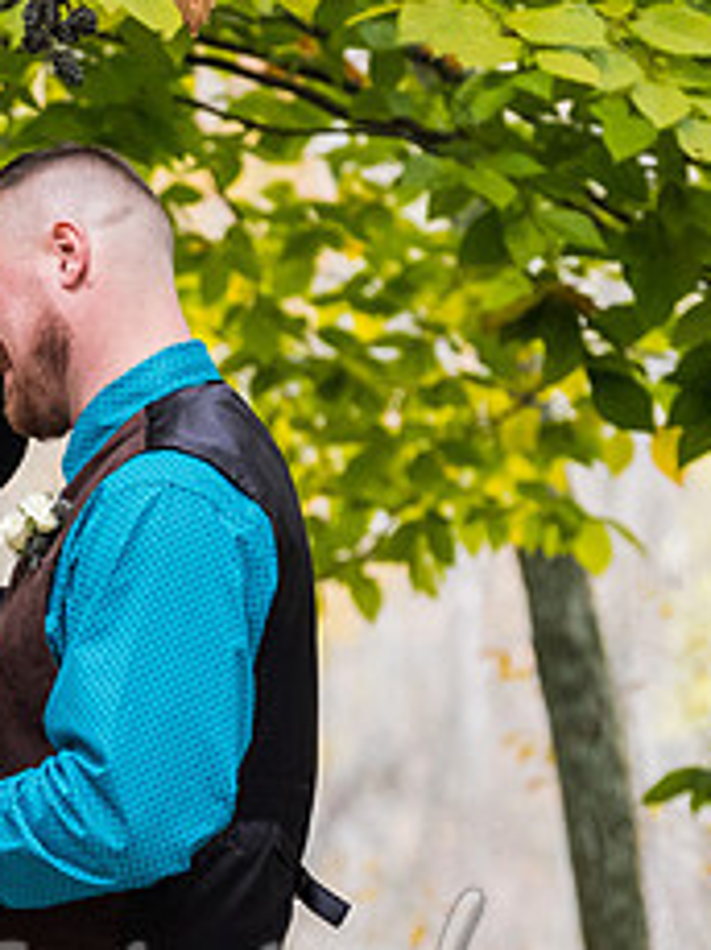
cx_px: -12
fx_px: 12402
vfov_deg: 4.4
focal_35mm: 452
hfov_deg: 3.3
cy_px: 663
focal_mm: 124.3
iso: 1600
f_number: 4.5
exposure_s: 1/200
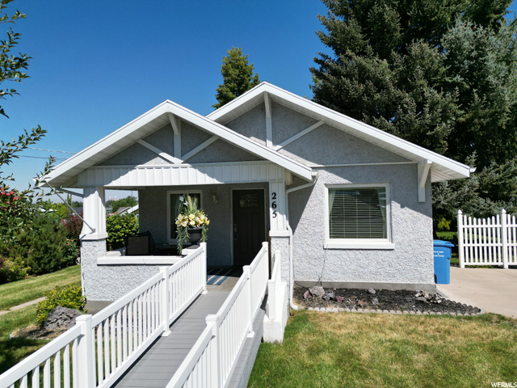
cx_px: 258
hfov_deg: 71.6
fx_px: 358
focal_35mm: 24
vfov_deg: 56.8
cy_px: 194
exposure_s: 1/5000
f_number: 1.7
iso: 140
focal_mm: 6.72
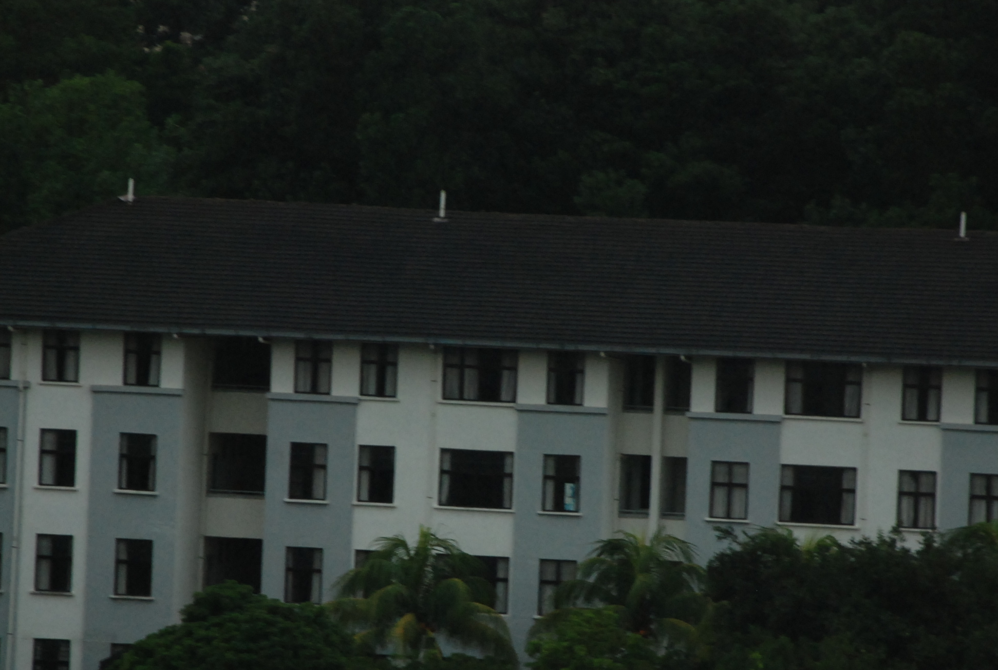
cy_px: 457
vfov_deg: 4.6
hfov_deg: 6.8
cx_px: 495
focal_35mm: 302
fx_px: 8384
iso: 1000
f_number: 6.3
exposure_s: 1/50
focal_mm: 135
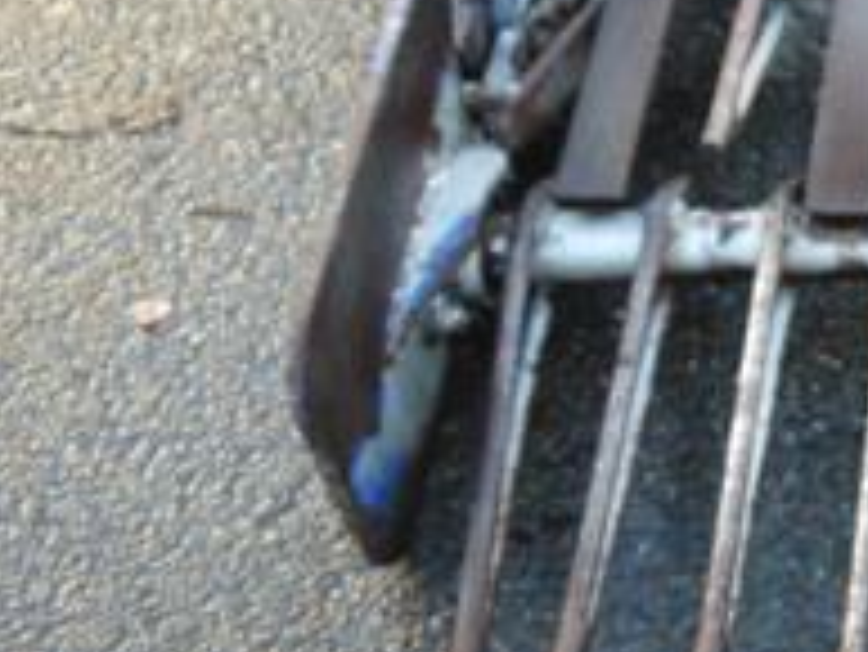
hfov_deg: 18.3
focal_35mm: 93
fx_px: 2333
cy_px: 72
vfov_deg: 15.7
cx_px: 1358
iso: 500
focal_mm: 14
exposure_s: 1/125
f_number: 3.5
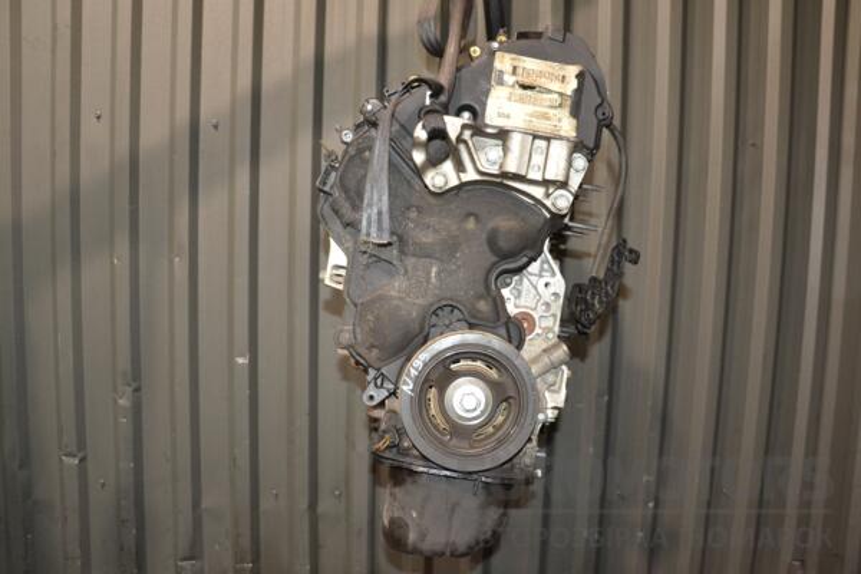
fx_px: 1507
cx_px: 430
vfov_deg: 21.6
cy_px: 287
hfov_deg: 31.9
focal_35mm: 63
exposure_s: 1/60
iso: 800
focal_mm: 42
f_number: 4.8
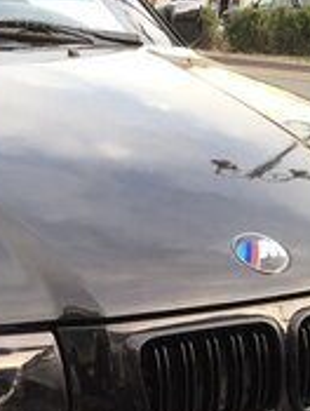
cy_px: 446
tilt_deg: -23.9
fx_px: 976
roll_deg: -2.0
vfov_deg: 22.5
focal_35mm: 82
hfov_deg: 17.9
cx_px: 63
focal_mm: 4.15
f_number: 2.2
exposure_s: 1/100
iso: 50
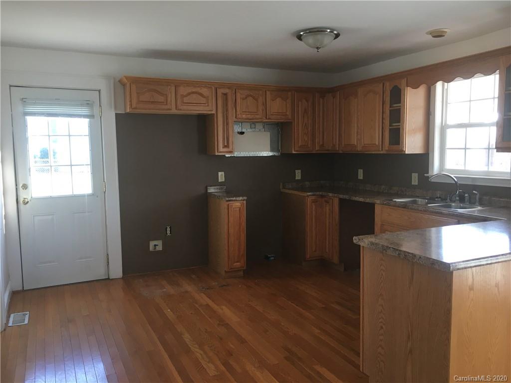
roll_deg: +0.1
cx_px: 256
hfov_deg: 61.7
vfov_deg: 48.2
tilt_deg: -4.1
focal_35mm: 29
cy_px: 192
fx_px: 428
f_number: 2.2
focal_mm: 4.15
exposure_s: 1/30
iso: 50
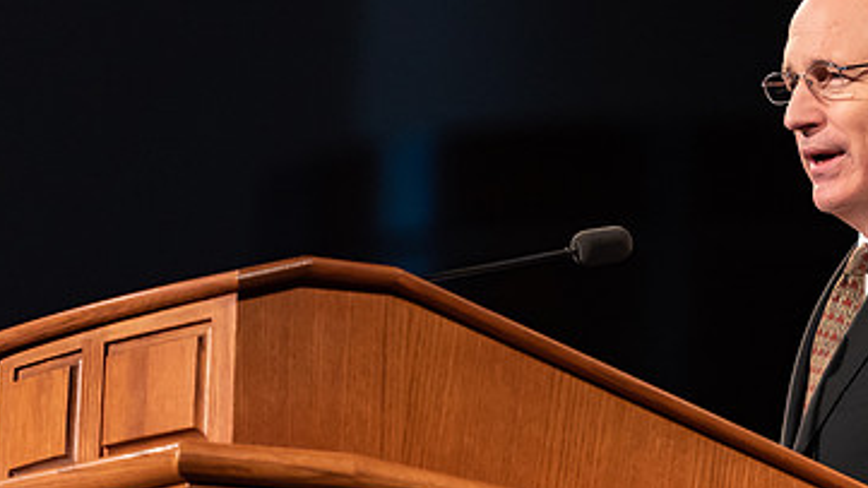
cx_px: 734
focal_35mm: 425
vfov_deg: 2.9
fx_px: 9781
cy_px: 178
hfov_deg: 5.1
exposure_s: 1/320
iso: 1250
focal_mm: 170
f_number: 2.8
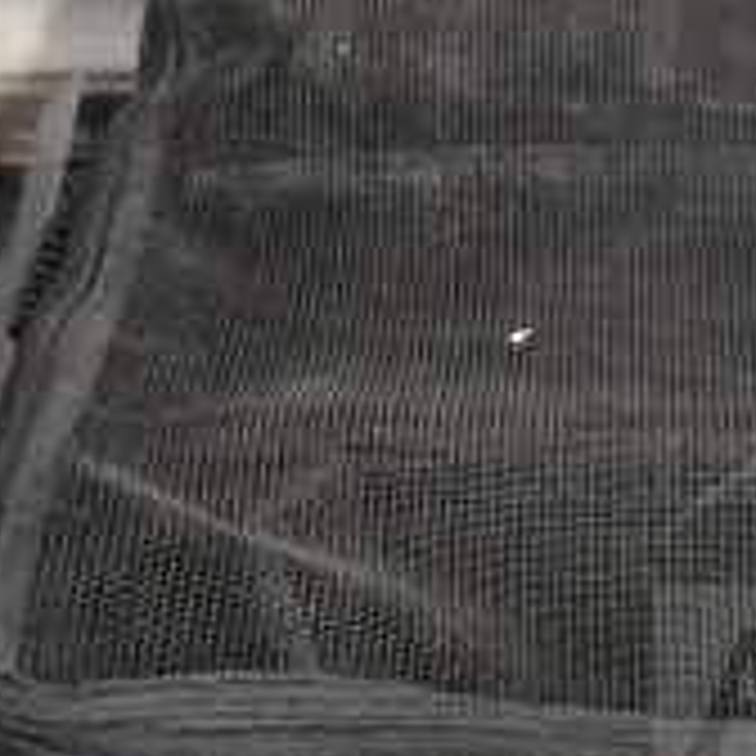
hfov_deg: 14.6
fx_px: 2743
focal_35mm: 111
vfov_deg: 15.7
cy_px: 443
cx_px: 1156
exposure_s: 1/40
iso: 6400
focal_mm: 24
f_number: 4
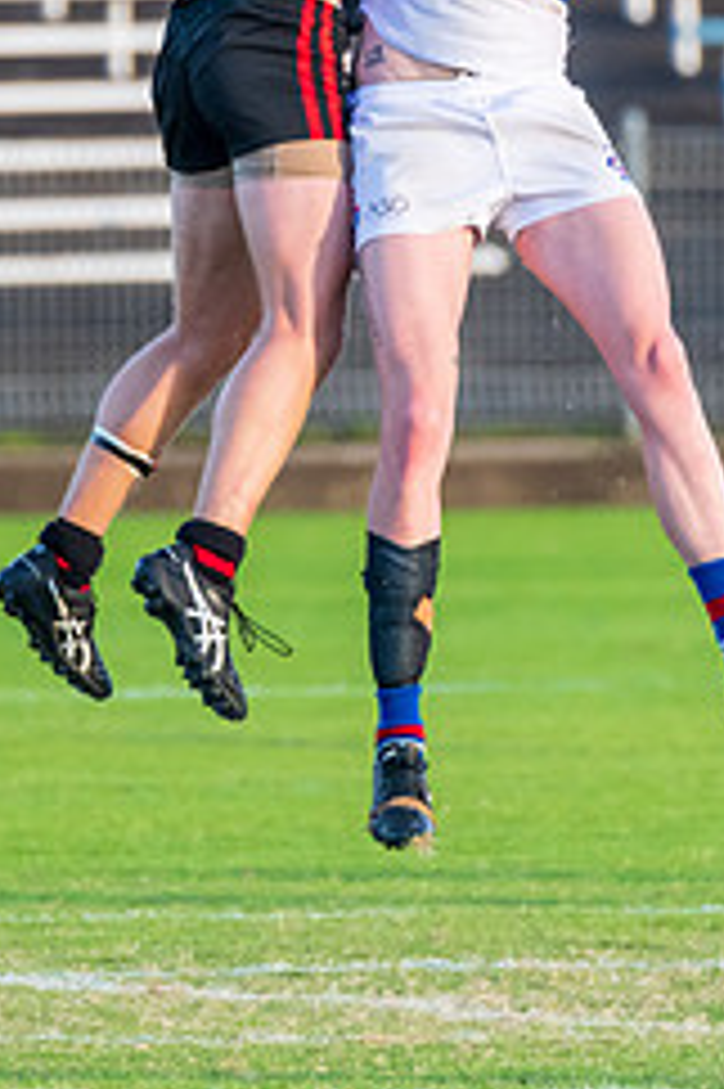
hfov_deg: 0.8
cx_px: 320
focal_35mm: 1674
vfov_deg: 1.2
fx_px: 50567
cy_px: 162
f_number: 6.3
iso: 1000
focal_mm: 600
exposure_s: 1/800
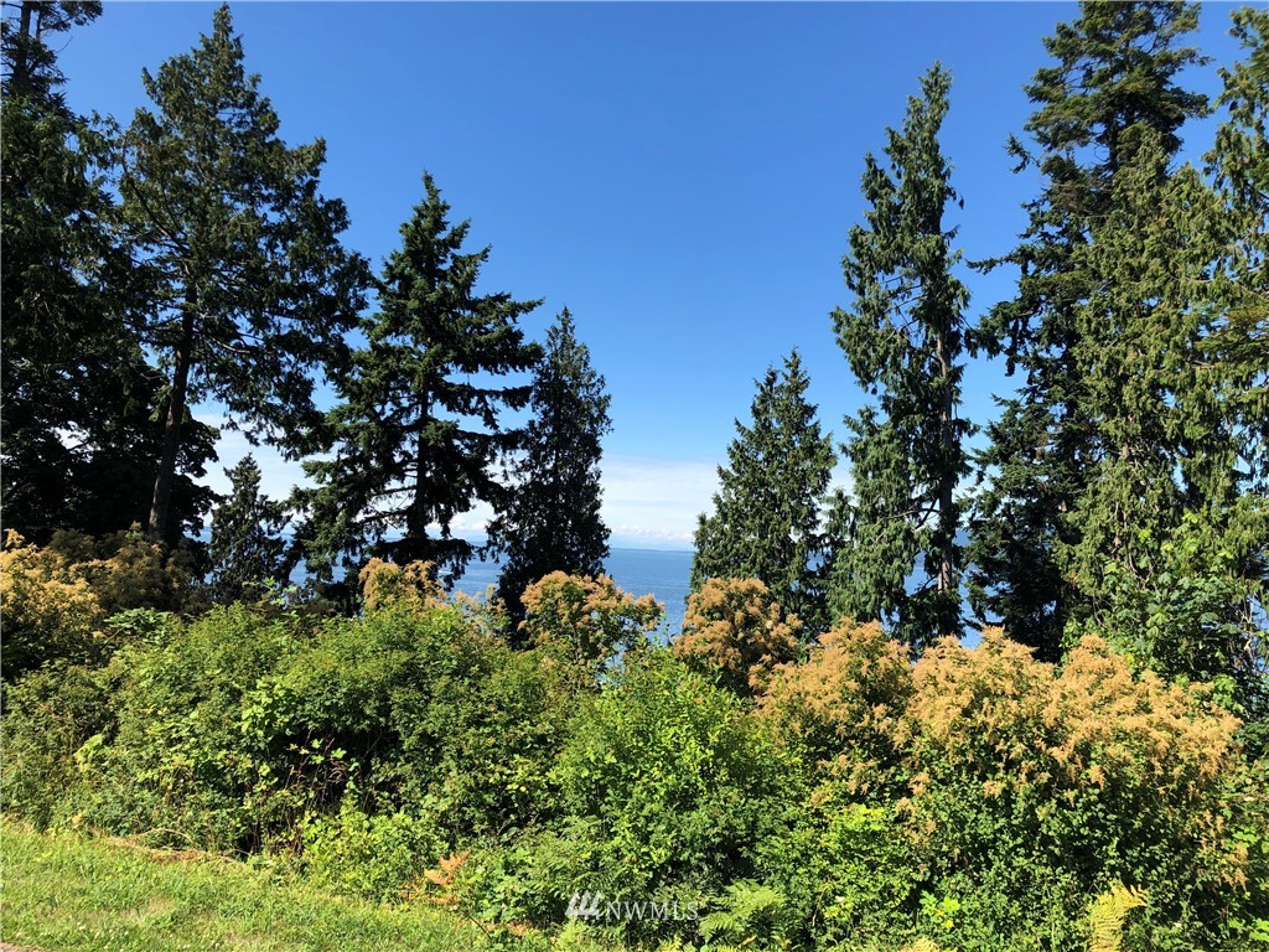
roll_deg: -2.6
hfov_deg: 63.4
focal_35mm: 28
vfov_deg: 49.7
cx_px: 634
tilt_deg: +4.2
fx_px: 1026
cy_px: 476
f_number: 1.8
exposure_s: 1/1171
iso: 20
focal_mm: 4
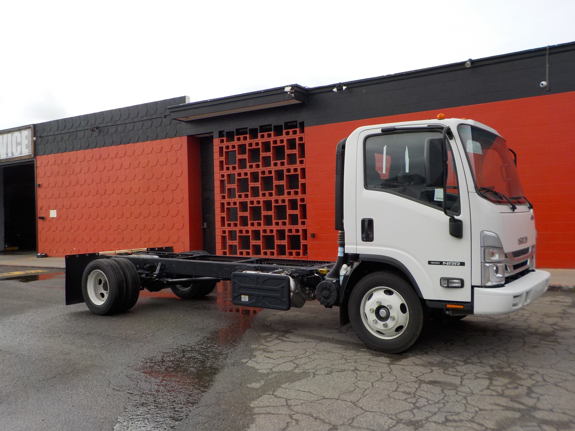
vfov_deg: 46.8
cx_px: 288
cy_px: 216
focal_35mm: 30
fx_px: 498
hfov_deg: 60.0
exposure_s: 1/640
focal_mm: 4.1
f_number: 3.3
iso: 125
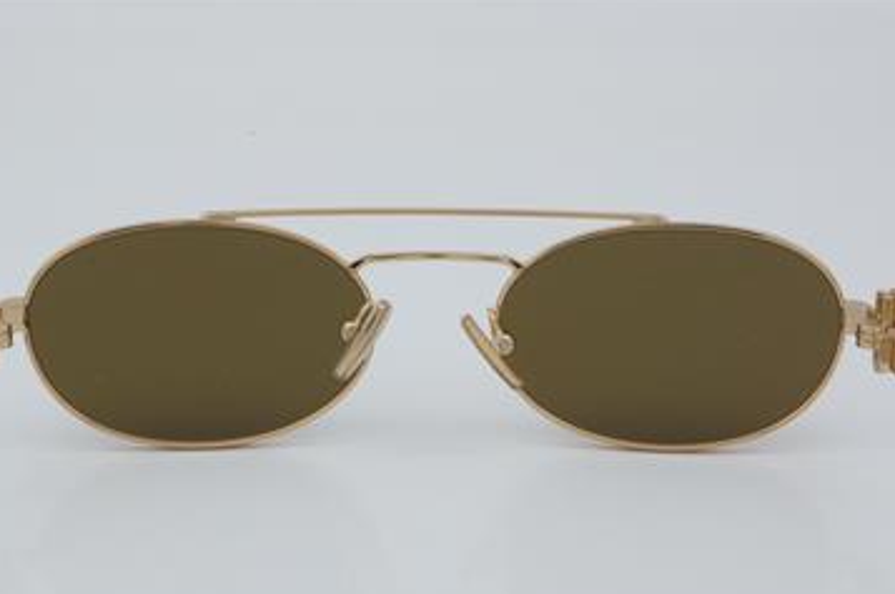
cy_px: 321
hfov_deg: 22.0
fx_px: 2298
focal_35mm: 93
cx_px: 436
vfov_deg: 14.7
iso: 100
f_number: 32
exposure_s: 1/4
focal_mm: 55
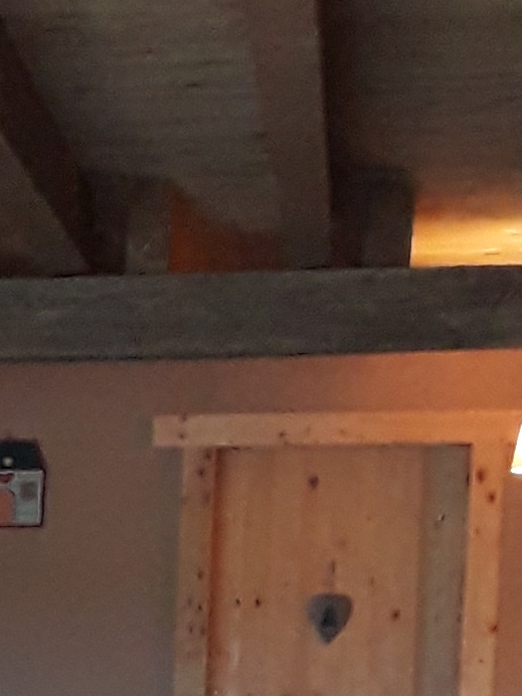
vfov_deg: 11.6
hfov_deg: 8.9
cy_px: 1110
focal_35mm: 161
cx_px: -374
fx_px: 3237
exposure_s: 1/50
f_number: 1.9
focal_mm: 3.6
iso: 250
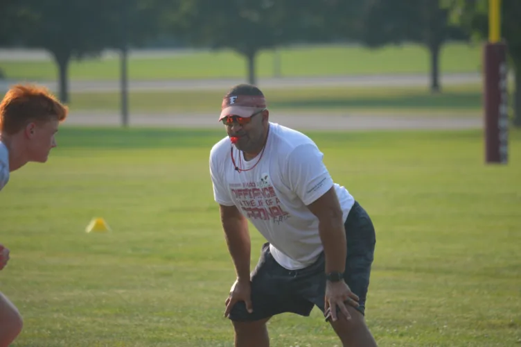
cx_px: 260
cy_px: 174
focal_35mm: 390
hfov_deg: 5.3
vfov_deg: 3.5
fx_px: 5639
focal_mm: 260
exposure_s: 1/1000
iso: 400
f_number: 5.6
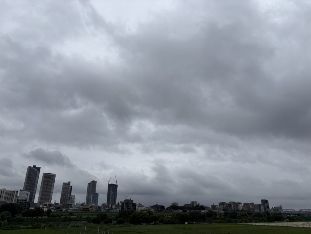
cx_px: 156
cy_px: 117
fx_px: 234
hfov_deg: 67.3
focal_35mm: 26
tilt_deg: +21.5
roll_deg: -0.1
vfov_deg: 53.1
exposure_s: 1/5348
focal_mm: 5.96
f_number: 1.6
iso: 50
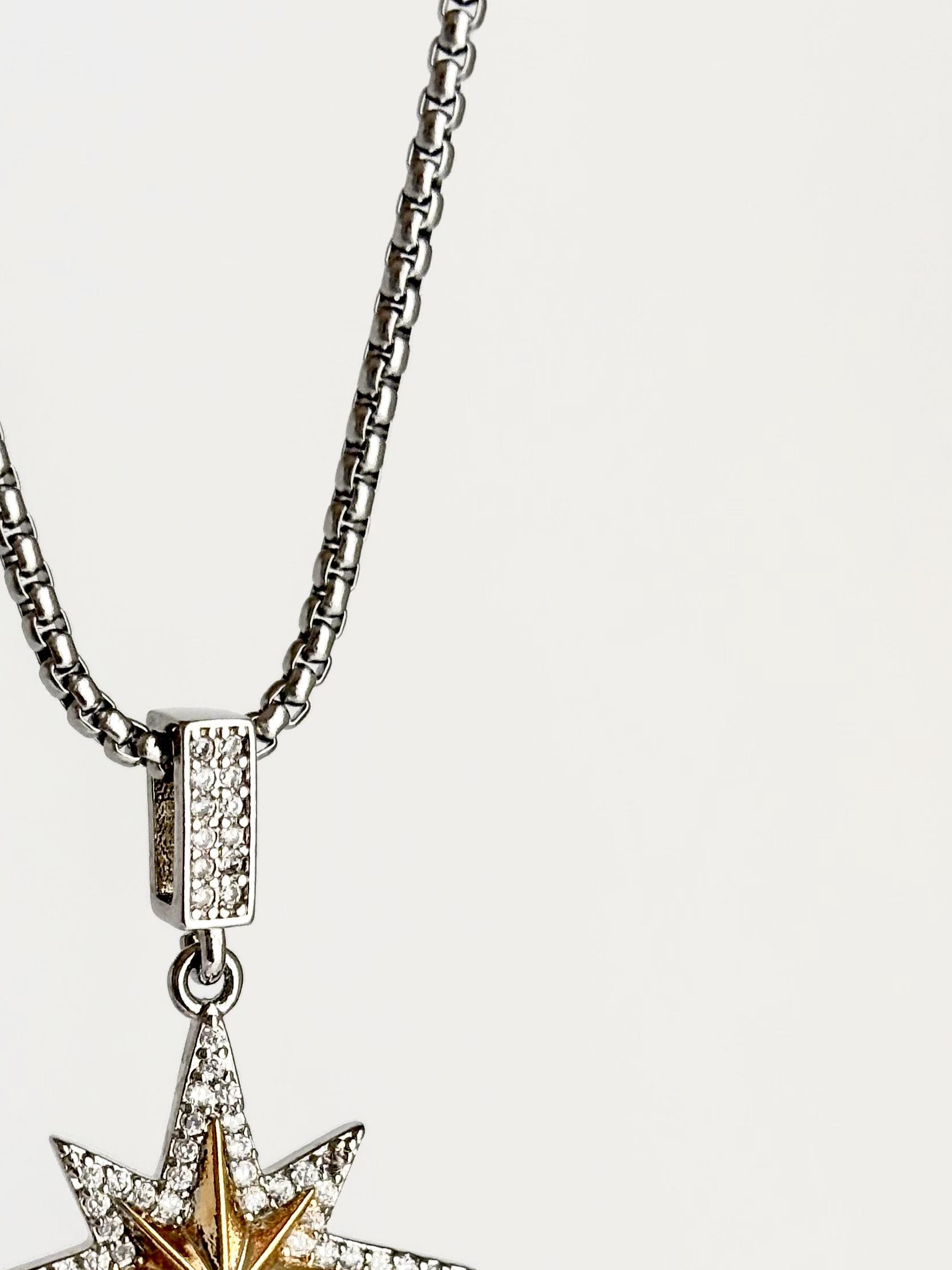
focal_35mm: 95
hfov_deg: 15.5
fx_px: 3484
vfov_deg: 20.4
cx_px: 224
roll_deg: -0.1
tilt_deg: -8.1
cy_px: 1032
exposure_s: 1/103
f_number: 1.6
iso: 50
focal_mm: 5.96
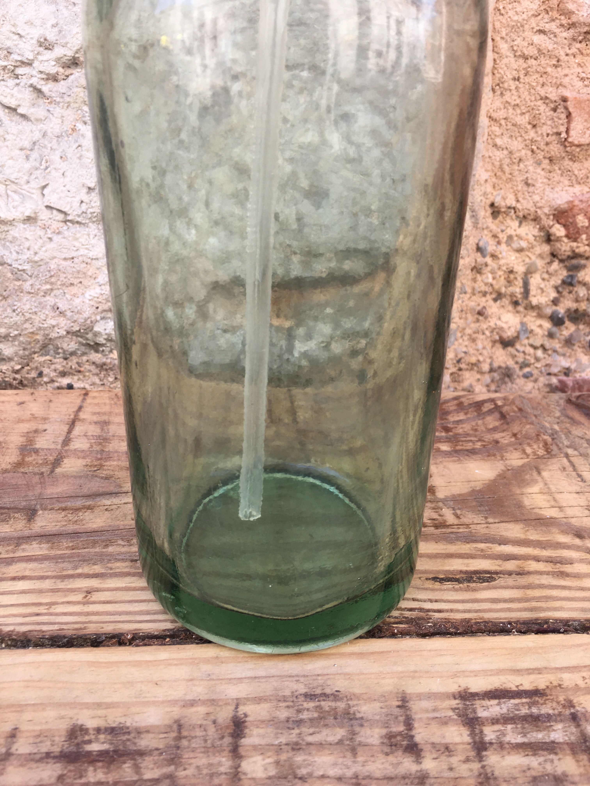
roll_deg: -0.3
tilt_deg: -22.7
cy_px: 393
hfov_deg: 48.2
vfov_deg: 61.7
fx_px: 659
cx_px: 295
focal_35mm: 29
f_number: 2.2
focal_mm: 4.15
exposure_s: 1/115
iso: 25
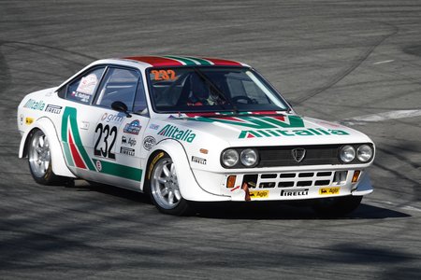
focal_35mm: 266
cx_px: 210
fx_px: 3110
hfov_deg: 7.7
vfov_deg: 5.2
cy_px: 140
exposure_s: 1/800
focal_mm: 97.49
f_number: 4.5
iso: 100
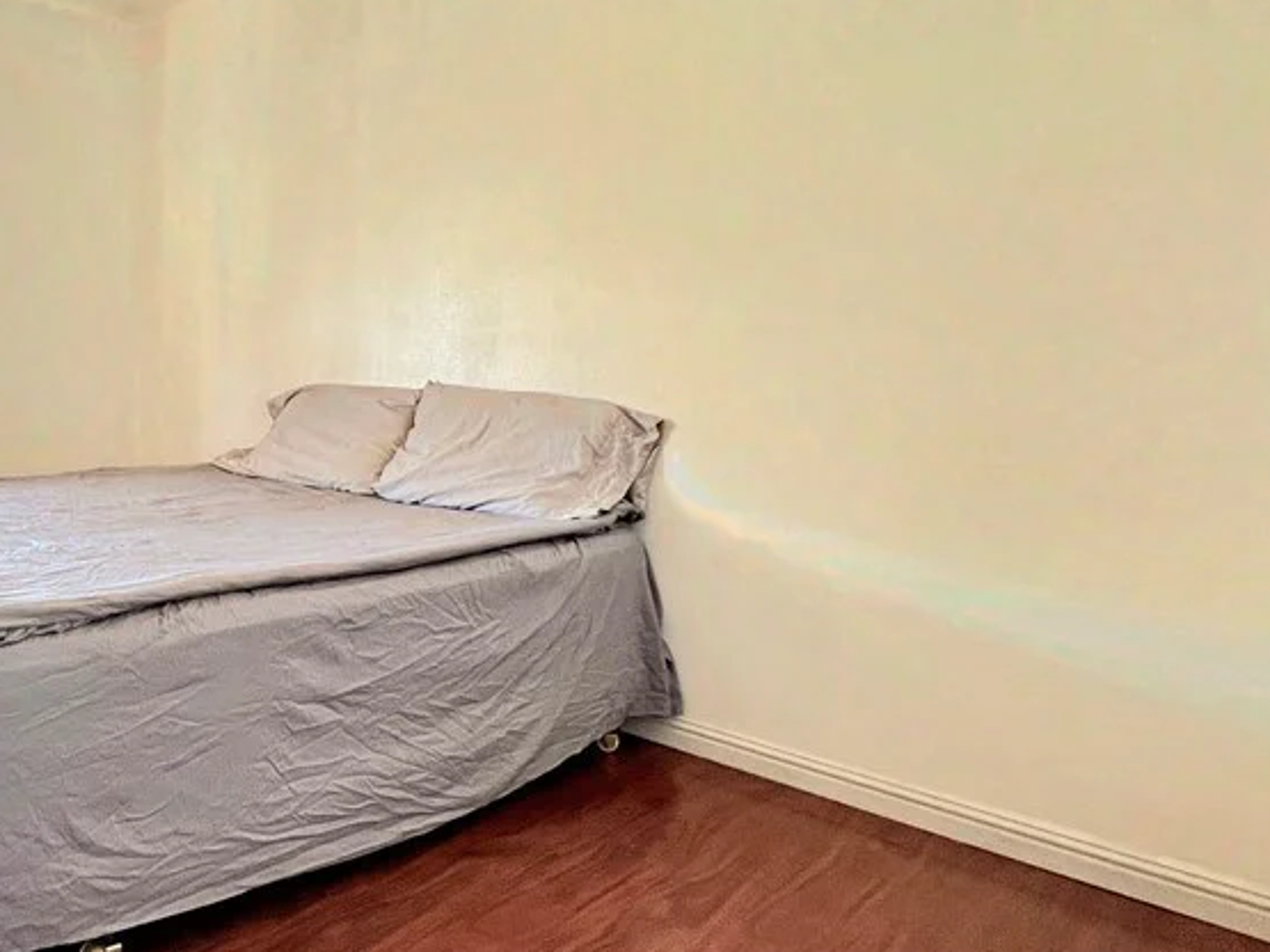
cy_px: 453
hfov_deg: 62.2
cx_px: 169
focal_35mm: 24
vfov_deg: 56.8
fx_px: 880
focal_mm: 1.57
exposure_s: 1/60.2
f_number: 1.8
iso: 400
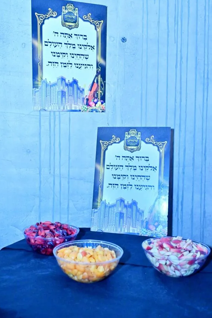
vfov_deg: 55.0
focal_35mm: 35
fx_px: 305
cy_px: 160
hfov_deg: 38.3
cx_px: 102
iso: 2500
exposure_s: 1/125
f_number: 4
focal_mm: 31.5
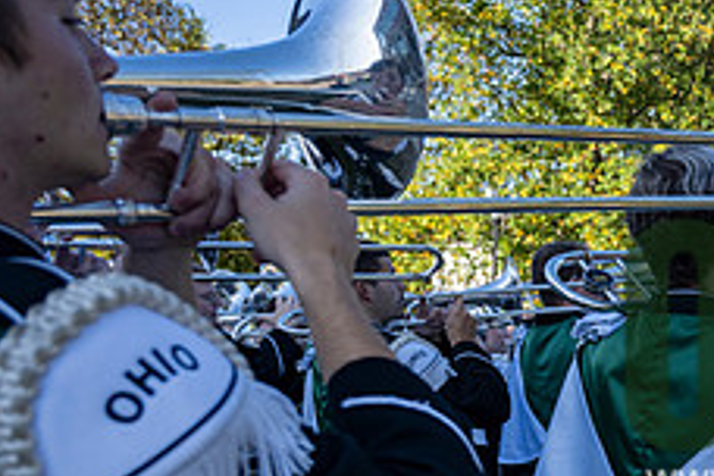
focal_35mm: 61
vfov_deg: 22.0
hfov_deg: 28.5
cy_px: 368
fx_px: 1210
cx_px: 861
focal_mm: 24
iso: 125
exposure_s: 1/500
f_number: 4
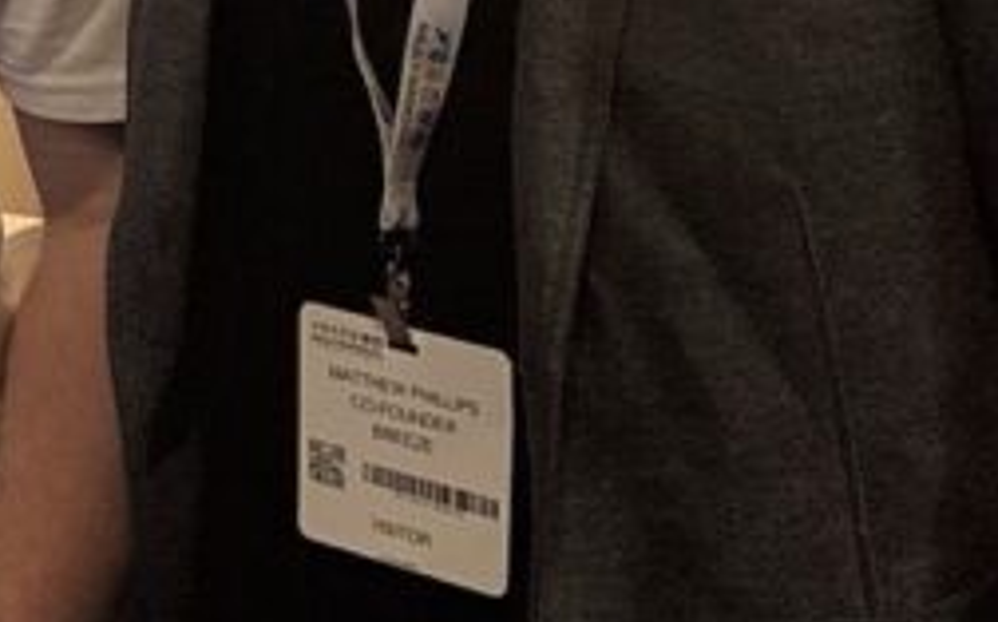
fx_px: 4565
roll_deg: +0.6
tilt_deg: -0.3
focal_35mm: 168
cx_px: -1723
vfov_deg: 7.4
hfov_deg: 10.1
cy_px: -765
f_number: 1.6
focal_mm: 5.96
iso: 40
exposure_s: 1/100
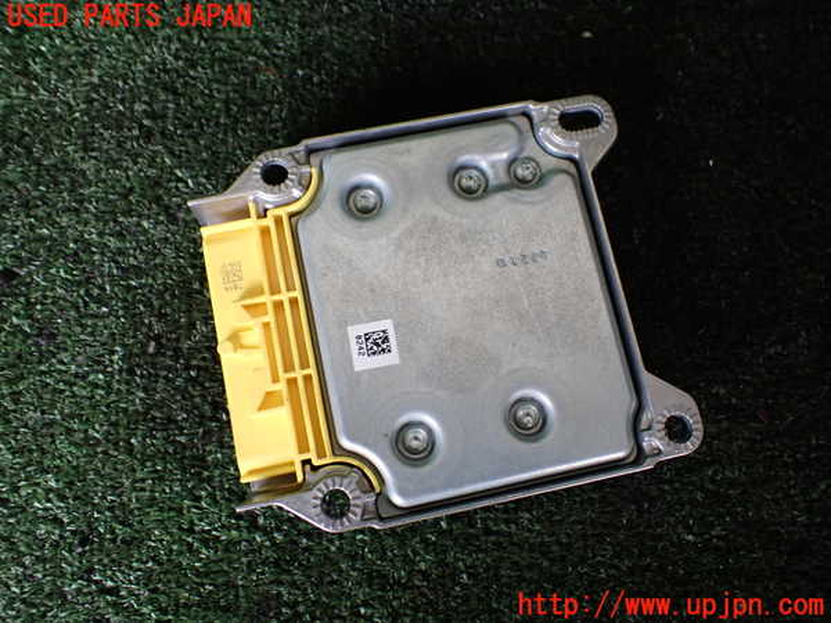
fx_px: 720
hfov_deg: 60.0
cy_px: 312
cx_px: 416
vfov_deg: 46.8
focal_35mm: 30
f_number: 2.3
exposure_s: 1/125
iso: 400
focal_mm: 5.4
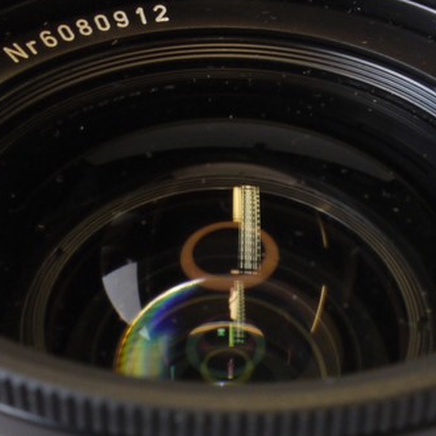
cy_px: 394
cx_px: 249
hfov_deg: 18.1
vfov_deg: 17.8
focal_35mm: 96
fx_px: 1368
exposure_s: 1/10
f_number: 11
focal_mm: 15
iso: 400
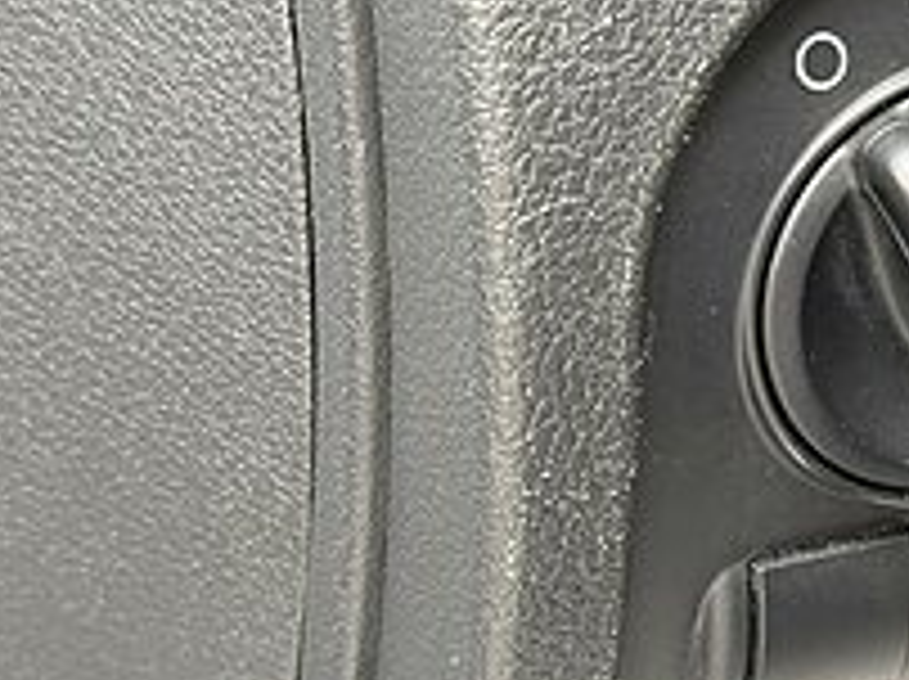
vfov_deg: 11.4
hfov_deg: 14.9
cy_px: 518
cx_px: 950
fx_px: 3410
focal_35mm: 130
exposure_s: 1/60
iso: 200
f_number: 1.78
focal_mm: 6.76
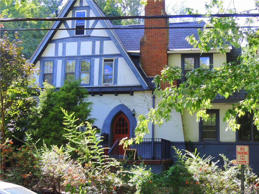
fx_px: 412
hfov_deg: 34.9
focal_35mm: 55
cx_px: 130
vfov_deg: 26.6
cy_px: 97
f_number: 3.7
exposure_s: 1/60
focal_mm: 9.8
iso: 80
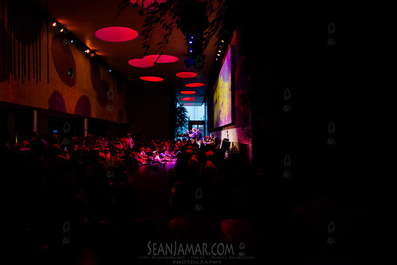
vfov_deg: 53.2
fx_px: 265
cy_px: 132
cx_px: 198
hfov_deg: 73.7
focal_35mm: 24
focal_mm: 24
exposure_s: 1/250
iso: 3200
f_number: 2.8
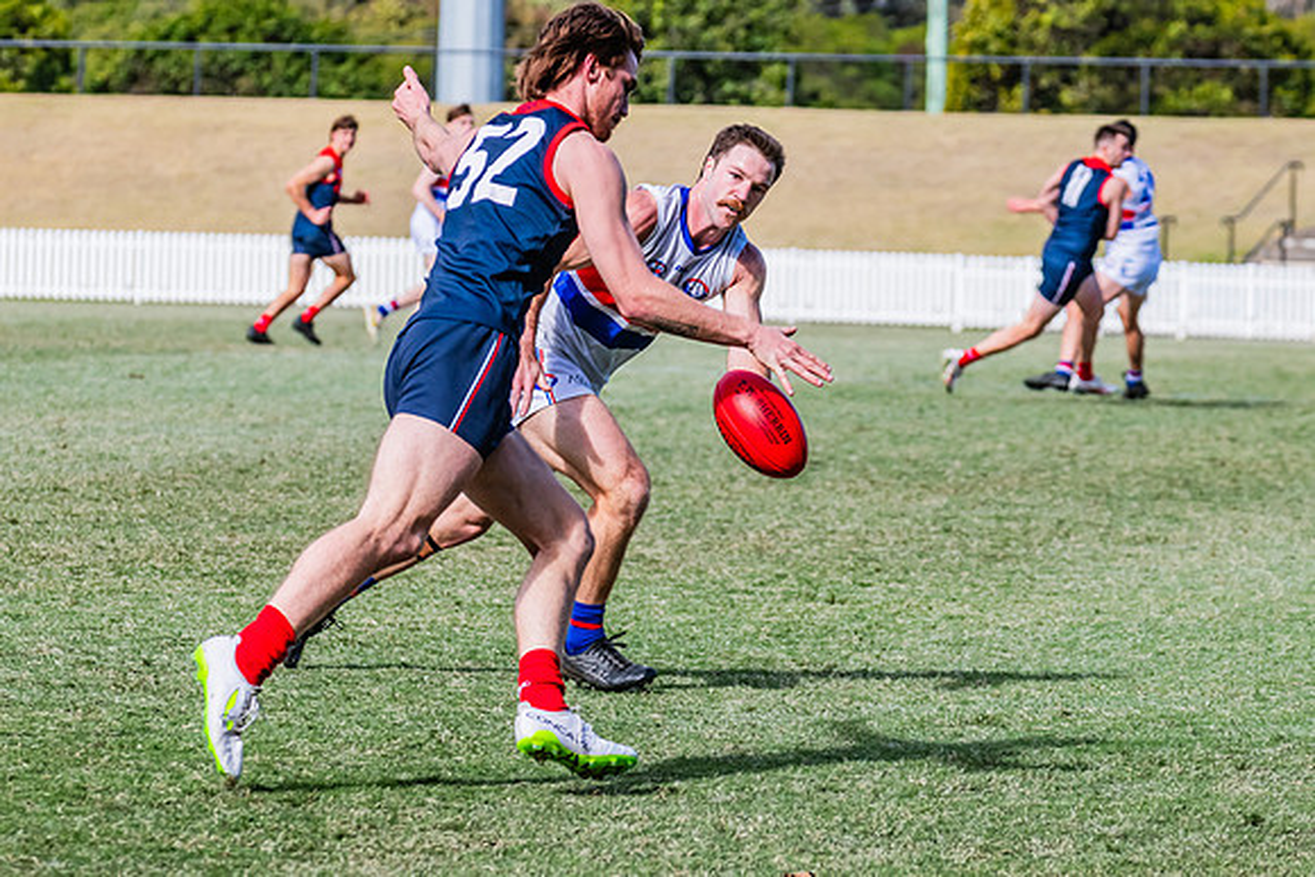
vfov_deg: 5.1
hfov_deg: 7.7
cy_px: 560
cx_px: 585
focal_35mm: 268
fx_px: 9803
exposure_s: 1/2000
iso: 800
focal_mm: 210
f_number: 7.1
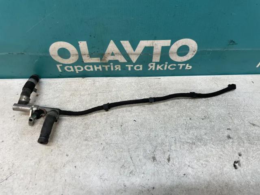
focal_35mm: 26
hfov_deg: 67.3
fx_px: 195
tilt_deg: -50.2
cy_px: 98
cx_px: 130
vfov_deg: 53.1
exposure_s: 1/100
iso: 80
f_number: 1.6
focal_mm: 4.2
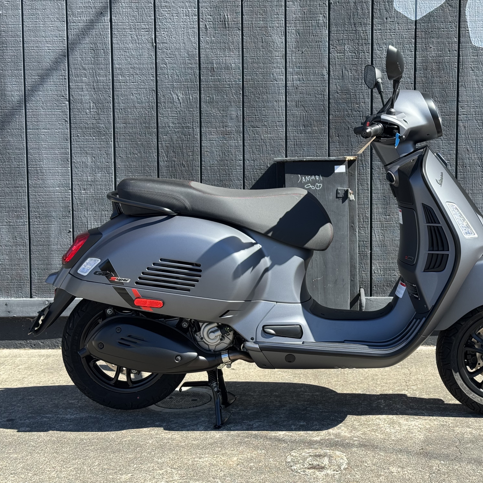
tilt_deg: -4.7
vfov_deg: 30.0
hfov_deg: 29.8
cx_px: 320
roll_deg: -0.3
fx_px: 900
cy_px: 241
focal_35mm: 57
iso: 64
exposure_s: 1/1312
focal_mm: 6.76
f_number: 1.78
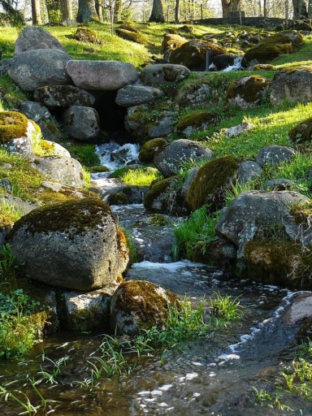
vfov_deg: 26.6
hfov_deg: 20.4
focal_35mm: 72
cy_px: 92
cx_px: 174
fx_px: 865
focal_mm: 6
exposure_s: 1/100
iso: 100
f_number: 3.2
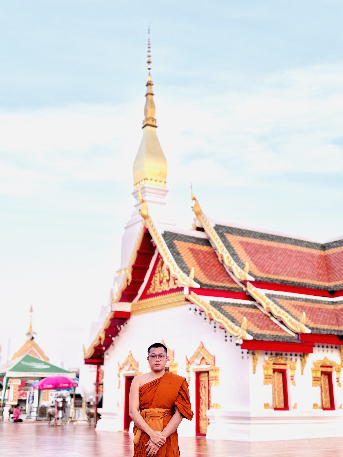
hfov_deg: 30.3
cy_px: 228
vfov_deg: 39.7
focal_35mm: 48
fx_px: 634
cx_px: 172
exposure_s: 1/588
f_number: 1.78
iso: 64
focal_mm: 6.76
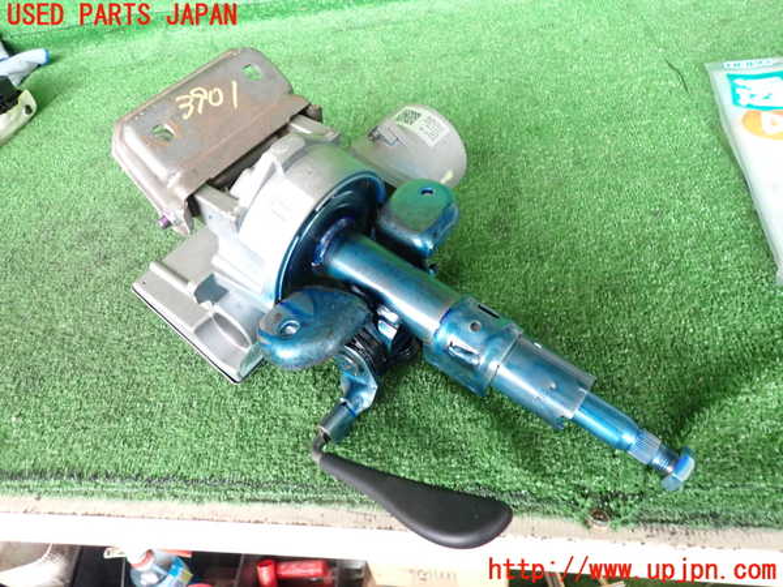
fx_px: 565
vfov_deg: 54.9
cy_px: 294
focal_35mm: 25
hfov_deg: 69.4
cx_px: 392
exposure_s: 1/30
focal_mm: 4.5
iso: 320
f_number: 2
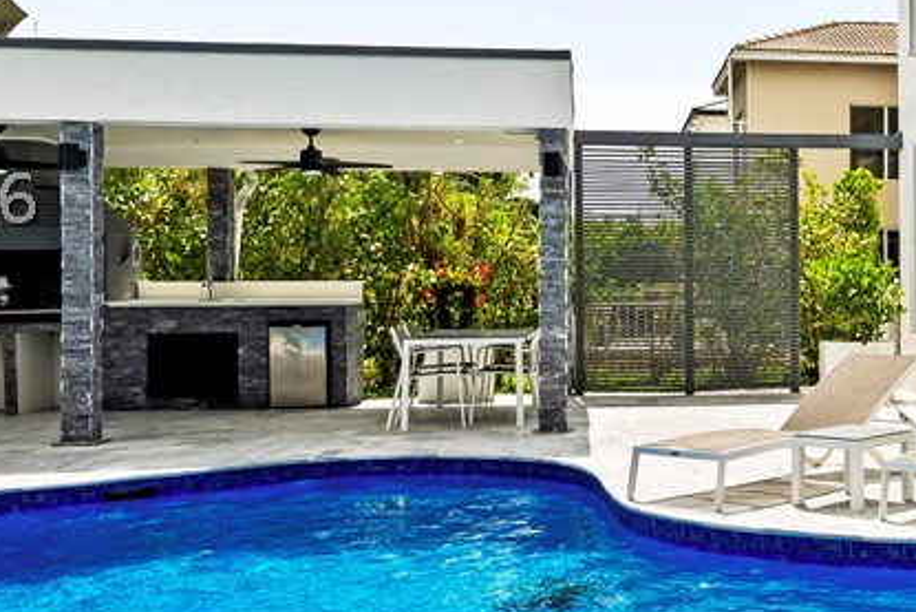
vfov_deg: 27.4
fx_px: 1247
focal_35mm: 49
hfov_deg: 36.5
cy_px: 196
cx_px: 905
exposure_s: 1/80
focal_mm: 12
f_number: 8
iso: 100
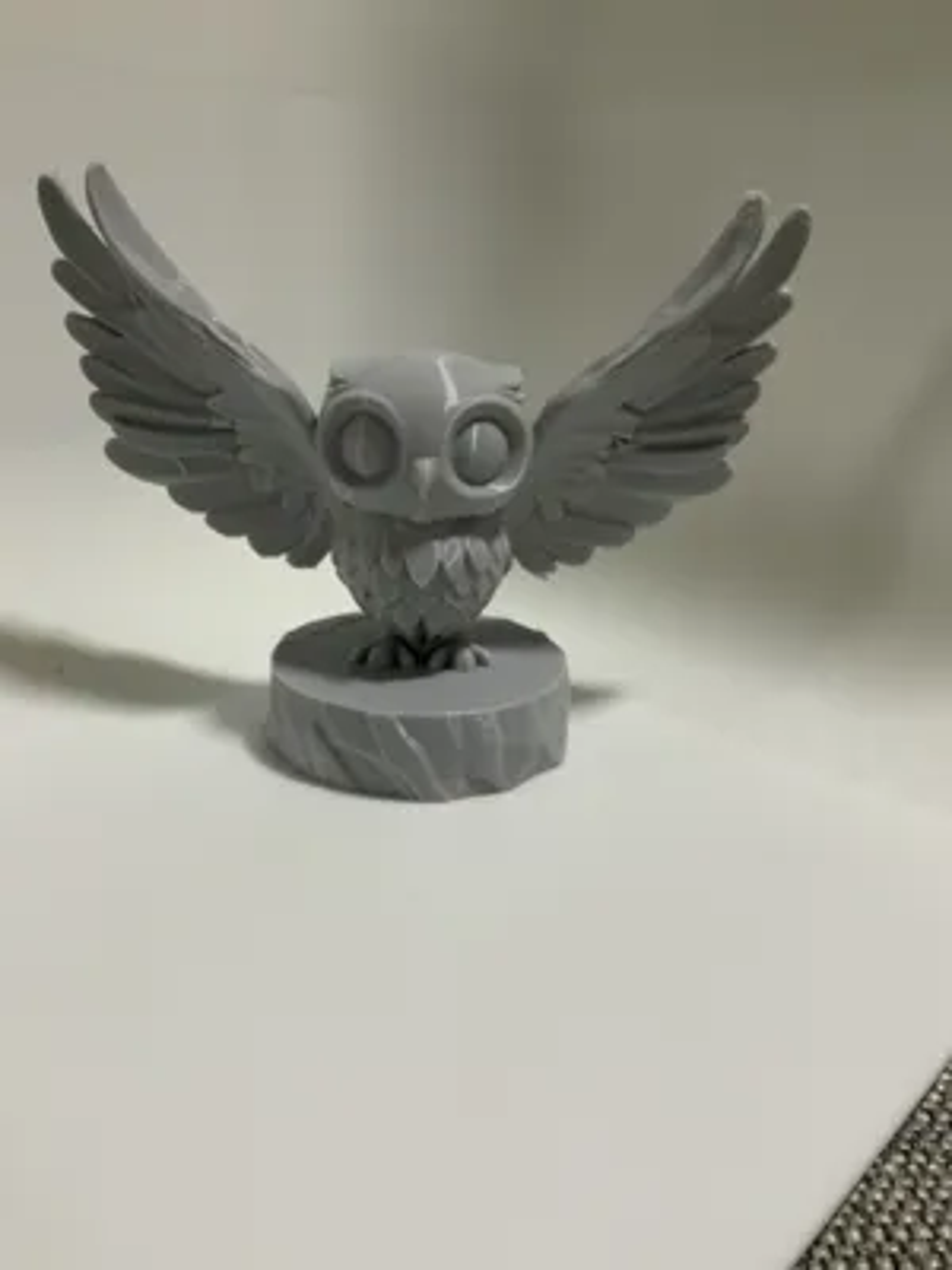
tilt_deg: -18.7
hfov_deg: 48.2
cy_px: 635
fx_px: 1063
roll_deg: -1.9
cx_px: 476
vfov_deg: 61.7
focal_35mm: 29
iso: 200
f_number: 1.8
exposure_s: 1/33
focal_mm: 3
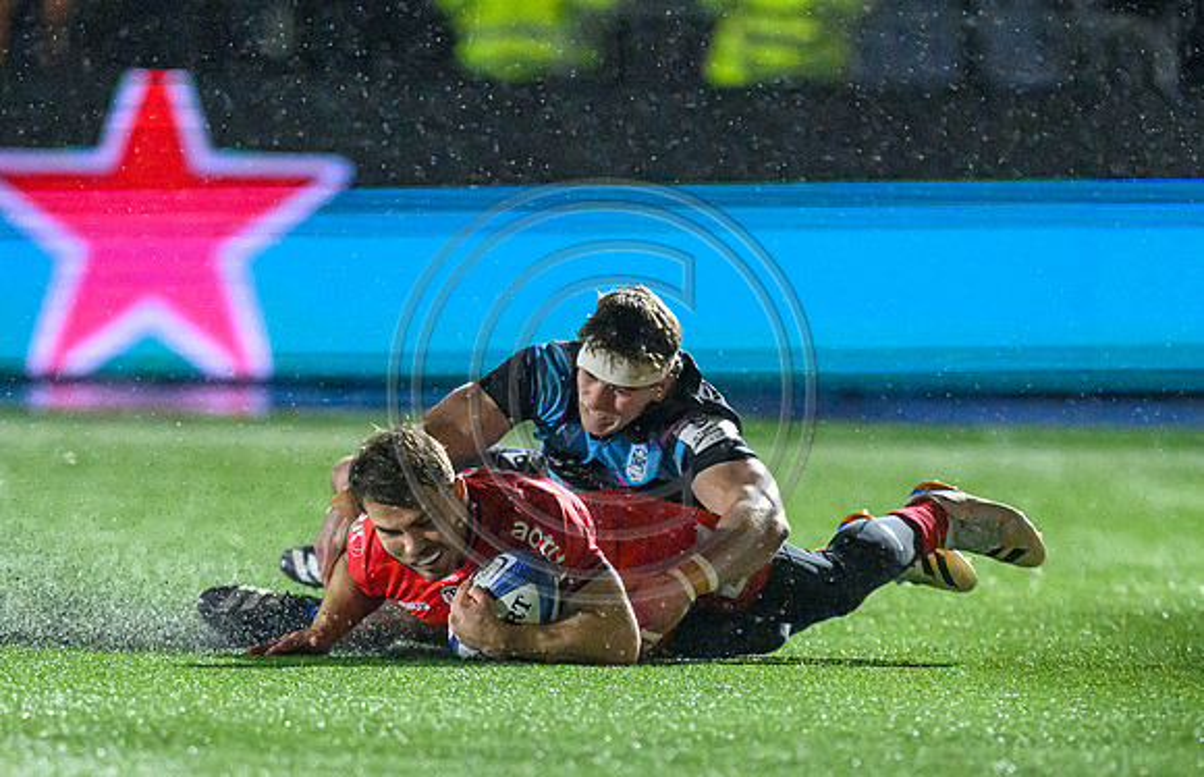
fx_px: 26353
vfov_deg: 1.7
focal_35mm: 796
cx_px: 399
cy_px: 697
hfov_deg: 2.6
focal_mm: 400
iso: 6400
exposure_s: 1/2500
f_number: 3.2
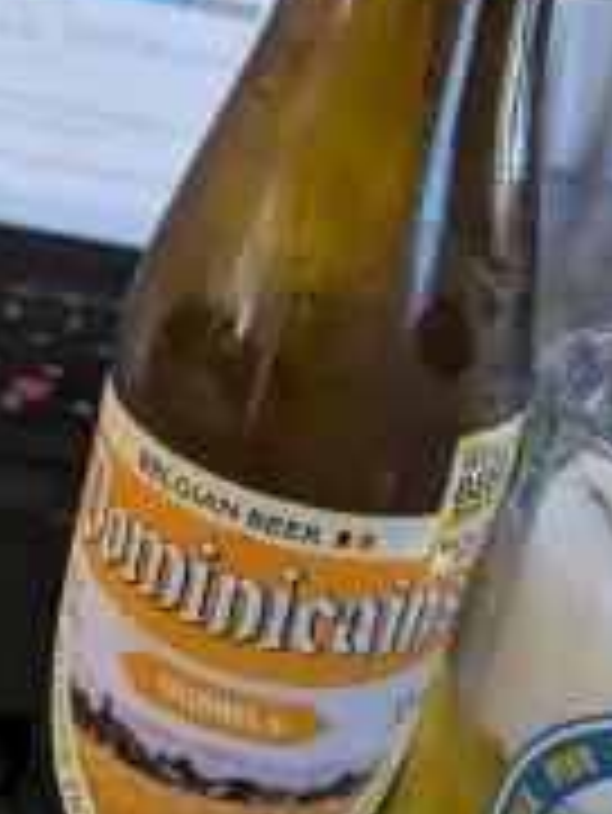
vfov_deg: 36.0
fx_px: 1248
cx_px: 198
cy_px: 328
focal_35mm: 53
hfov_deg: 27.4
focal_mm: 4.53
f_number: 1.7
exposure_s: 1/160
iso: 28
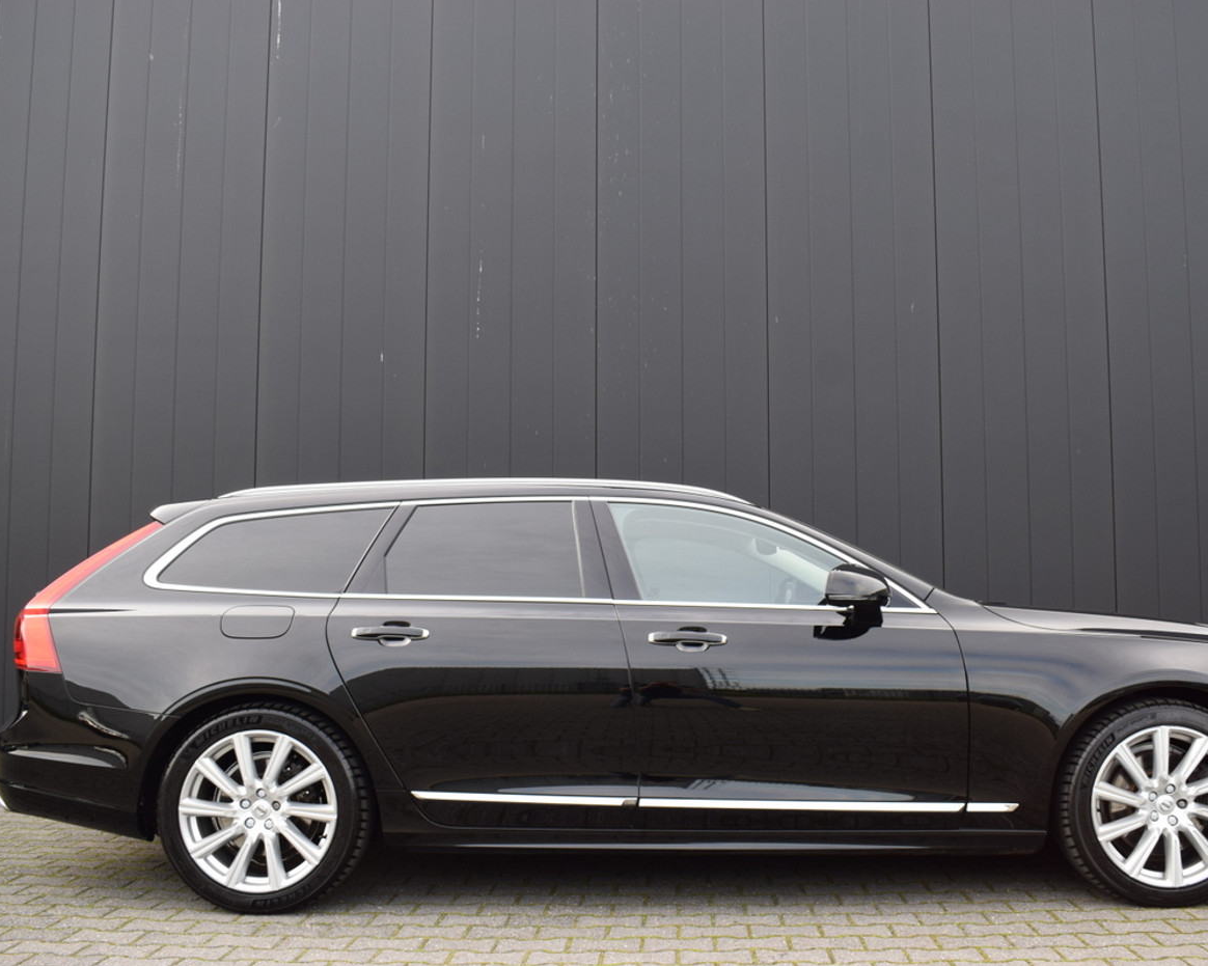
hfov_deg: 50.8
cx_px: 656
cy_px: 483
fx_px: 1271
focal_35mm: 36
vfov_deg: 41.6
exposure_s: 1/160
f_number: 6.3
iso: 400
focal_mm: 21
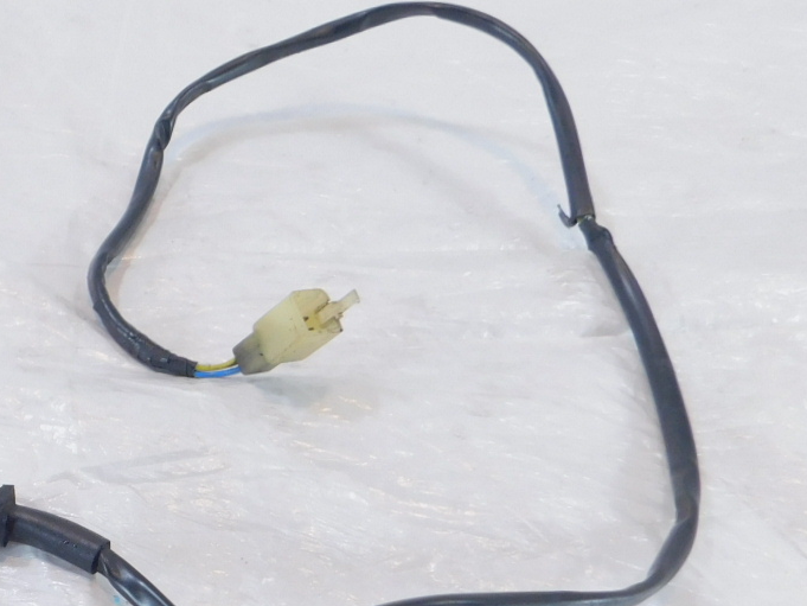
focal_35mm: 54
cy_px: 531
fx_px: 1259
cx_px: 32
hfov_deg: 33.1
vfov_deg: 26.3
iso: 180
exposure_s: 1/30
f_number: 3
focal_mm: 4
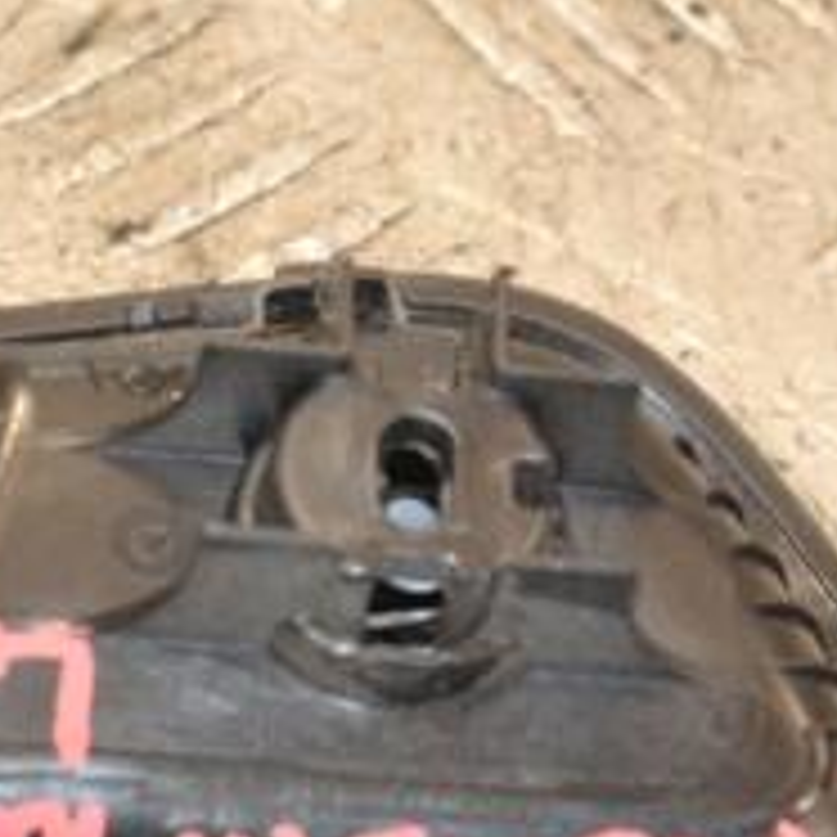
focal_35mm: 378
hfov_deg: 4.6
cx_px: 148
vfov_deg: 4.6
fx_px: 10341
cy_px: 603
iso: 800
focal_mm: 92
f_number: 5.6
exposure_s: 1/160
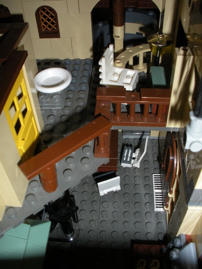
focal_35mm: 35
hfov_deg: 40.7
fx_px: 272
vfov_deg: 52.6
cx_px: 101
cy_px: 134
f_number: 5.6
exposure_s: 1/60
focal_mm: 6.3
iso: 200
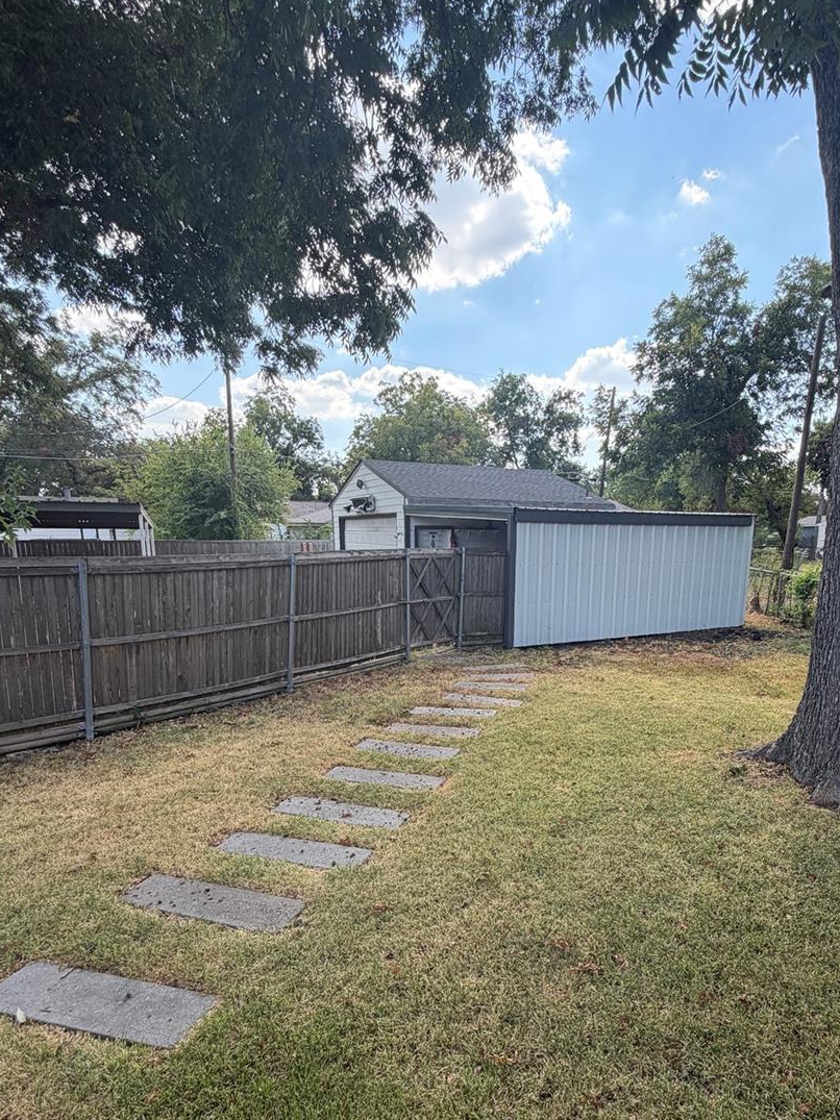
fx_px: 647
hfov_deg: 65.6
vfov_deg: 80.7
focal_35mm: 20
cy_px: 674
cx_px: 487
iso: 50
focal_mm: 2.22
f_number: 2.2
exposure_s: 1/306
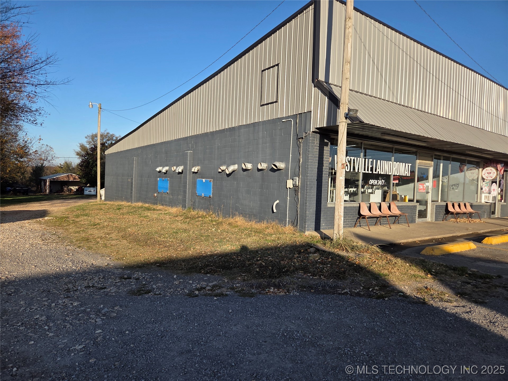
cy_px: 190
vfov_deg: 58.9
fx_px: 338
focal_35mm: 23
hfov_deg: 73.9
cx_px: 254
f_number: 1.8
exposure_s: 1/3203
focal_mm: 5.4
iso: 80
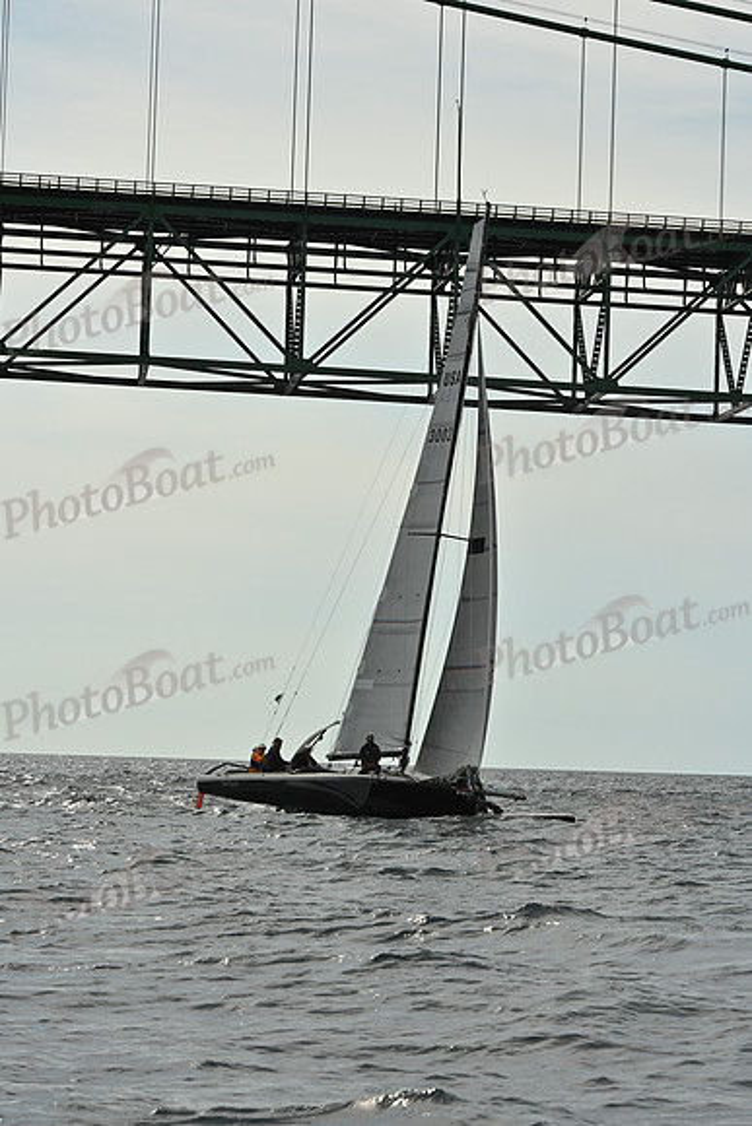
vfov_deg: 15.2
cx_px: 376
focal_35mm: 135
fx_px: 4227
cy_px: 563
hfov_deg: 10.2
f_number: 13
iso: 320
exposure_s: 1/1000
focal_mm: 135
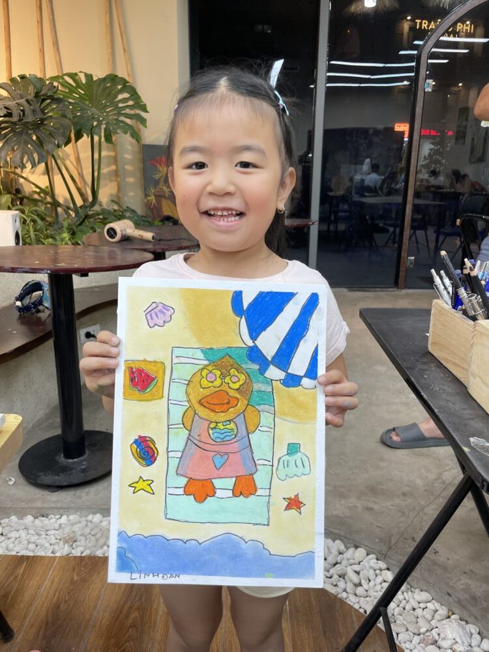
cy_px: 326
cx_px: 244
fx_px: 490
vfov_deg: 67.3
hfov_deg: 53.1
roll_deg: +0.0
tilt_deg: -16.7
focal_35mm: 26
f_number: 1.6
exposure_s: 1/100
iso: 80
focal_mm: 4.2
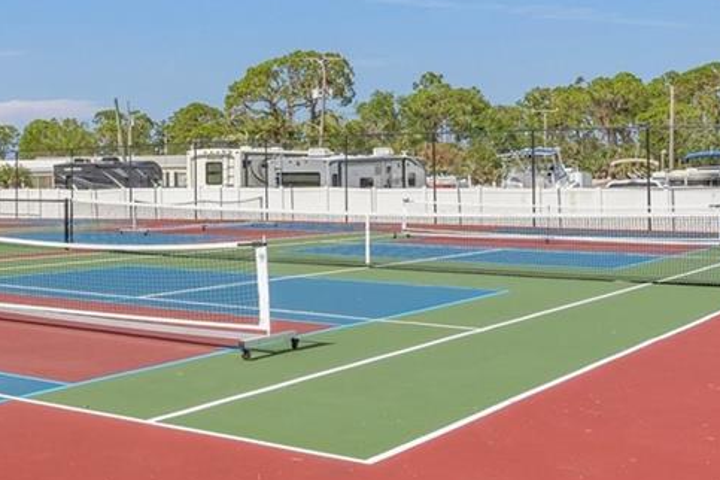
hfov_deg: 34.1
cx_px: -4
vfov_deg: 25.5
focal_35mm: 53
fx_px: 1060
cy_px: 198
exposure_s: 1/640
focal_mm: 16
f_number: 6.3
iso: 100
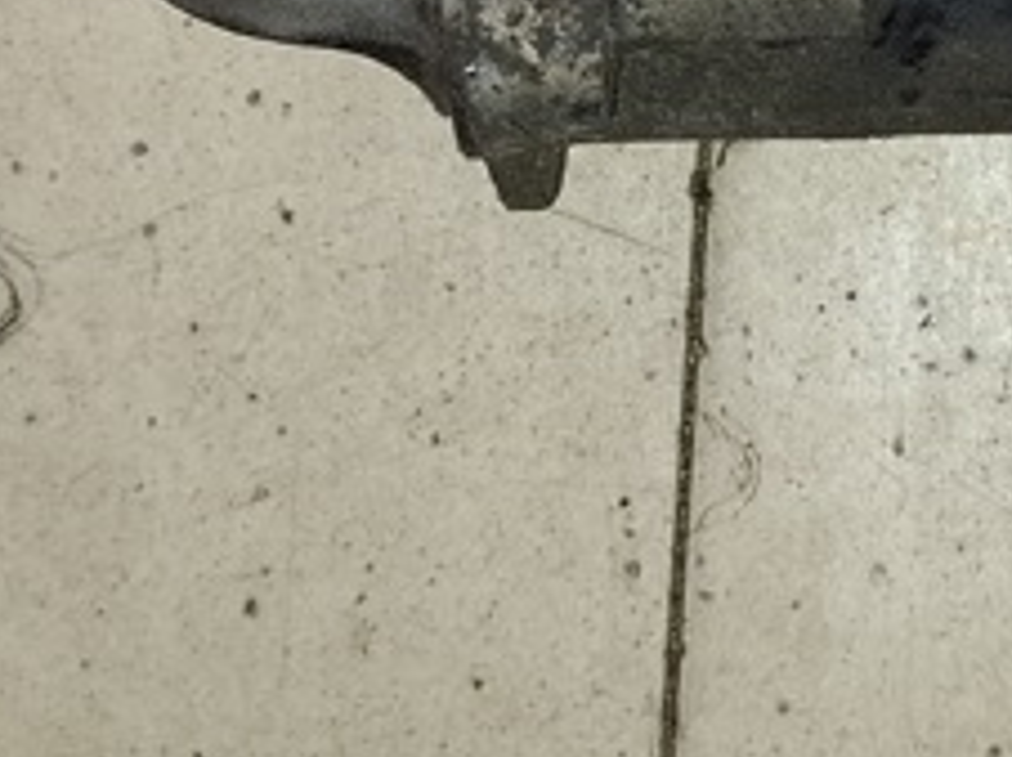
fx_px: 1898
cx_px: 972
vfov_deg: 20.7
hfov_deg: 28.3
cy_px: -208
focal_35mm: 65
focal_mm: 5.54
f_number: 1.8
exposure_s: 1/60.2
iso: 250
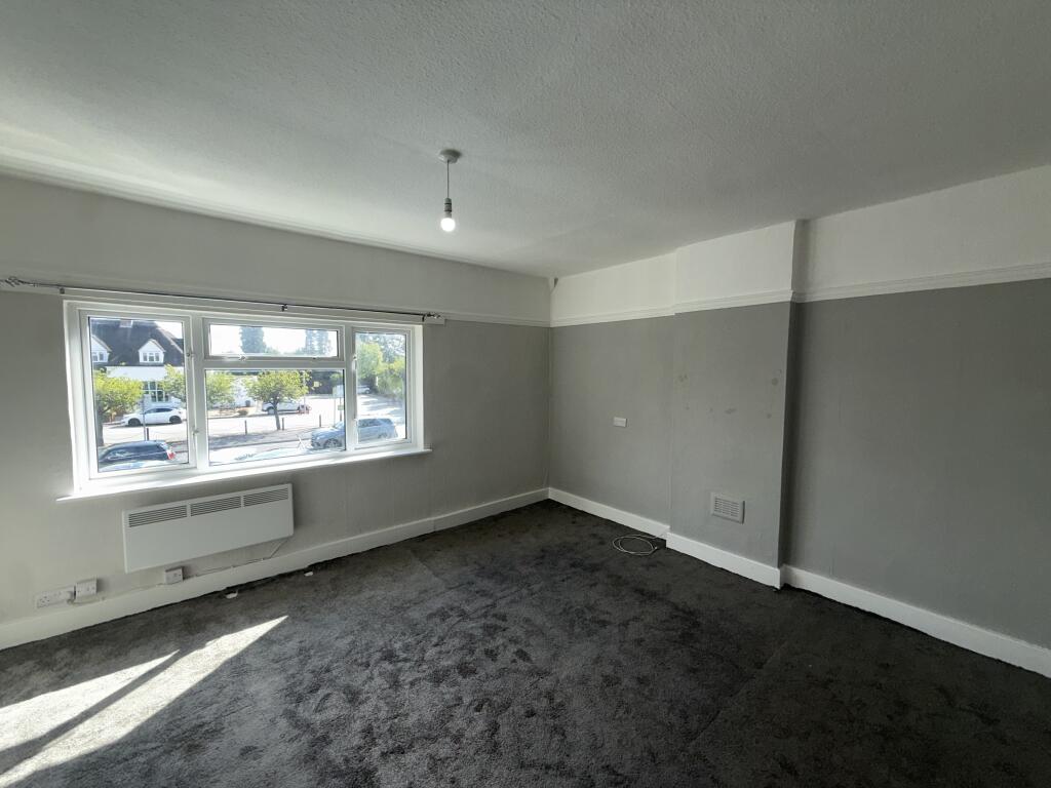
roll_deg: +0.0
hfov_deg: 102.1
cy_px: 394
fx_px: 425
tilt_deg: -3.9
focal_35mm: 14
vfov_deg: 85.7
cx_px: 526
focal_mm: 2.22
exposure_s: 1/163
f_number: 2.2
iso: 32
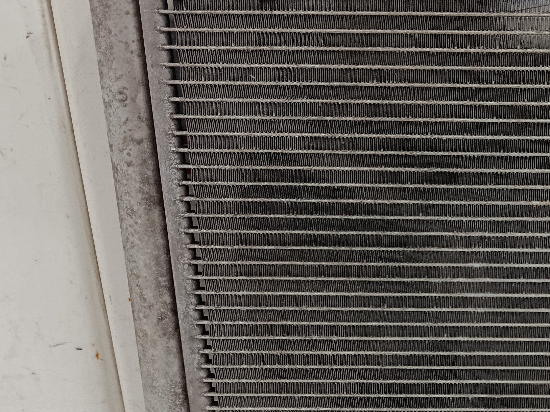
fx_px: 937
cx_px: 558
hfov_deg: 30.3
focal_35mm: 59
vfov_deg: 24.5
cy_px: 319
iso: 700
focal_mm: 5.24
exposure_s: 1/50
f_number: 1.7
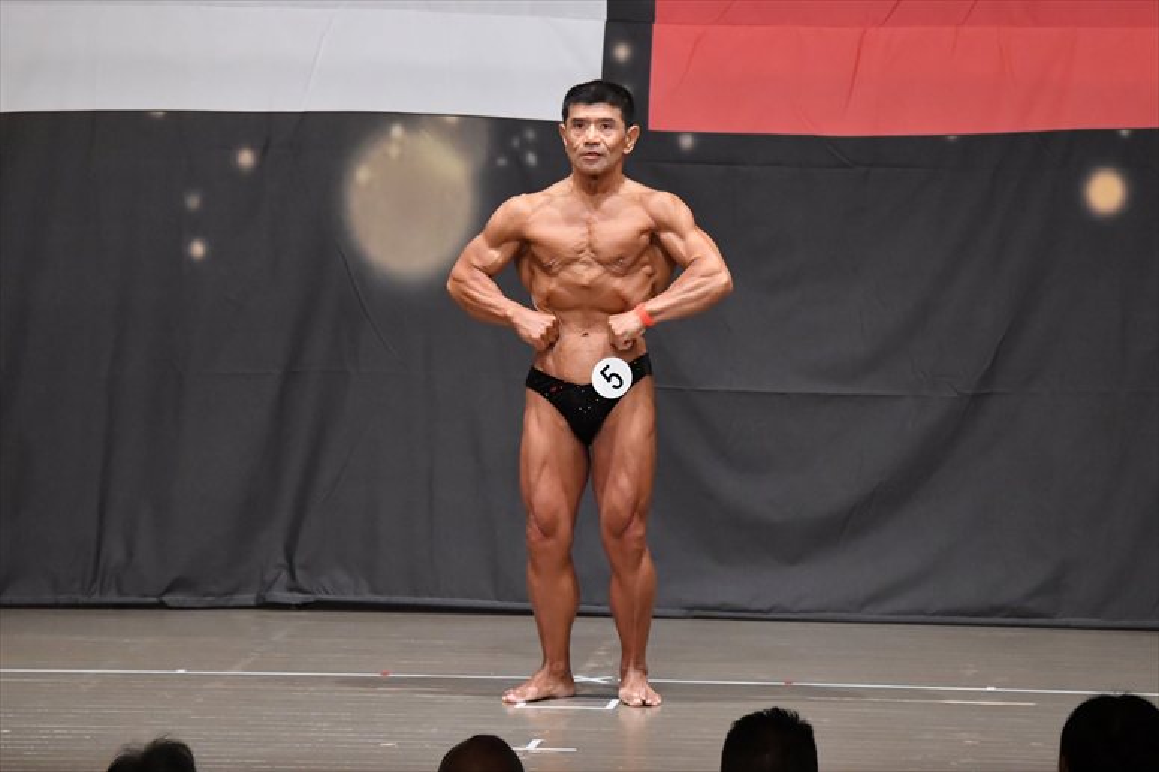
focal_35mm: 225
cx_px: 580
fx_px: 7240
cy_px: 386
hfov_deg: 9.2
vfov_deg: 6.1
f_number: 5.6
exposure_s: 1/400
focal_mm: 150
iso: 6400
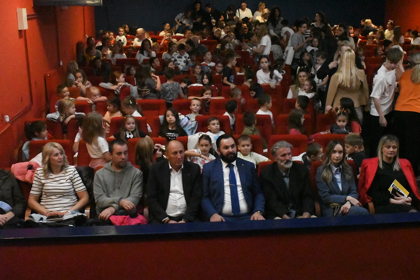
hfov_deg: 46.4
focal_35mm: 42
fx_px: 490
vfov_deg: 31.9
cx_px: 210
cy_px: 140
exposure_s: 1/160
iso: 51200
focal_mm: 28
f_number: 8
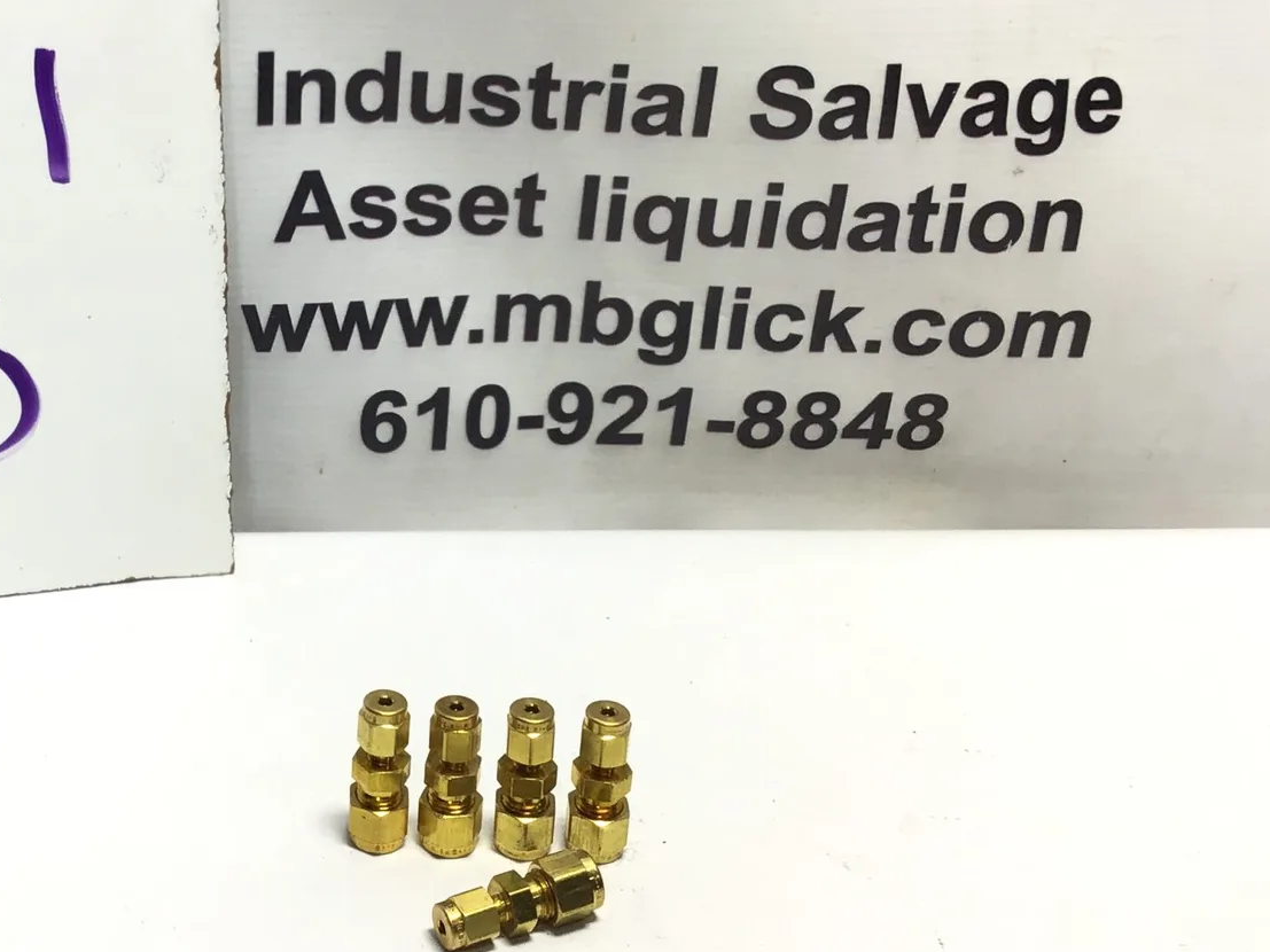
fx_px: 2054
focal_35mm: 56
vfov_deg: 26.0
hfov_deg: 33.5
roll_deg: -0.6
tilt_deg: -24.6
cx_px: 291
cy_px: 346
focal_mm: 3.3
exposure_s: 1/162
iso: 25
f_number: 2.4
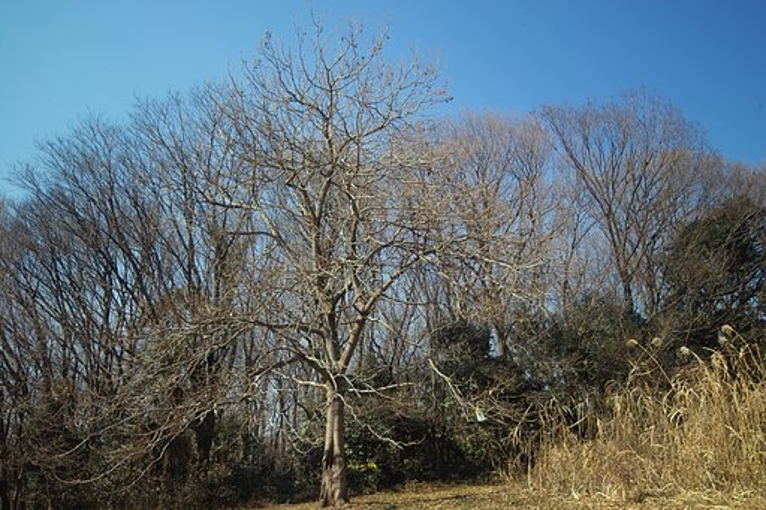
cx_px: 383
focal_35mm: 27
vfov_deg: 47.9
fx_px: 574
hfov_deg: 67.4
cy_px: 255
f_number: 6.7
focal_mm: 16
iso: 100
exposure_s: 1/125
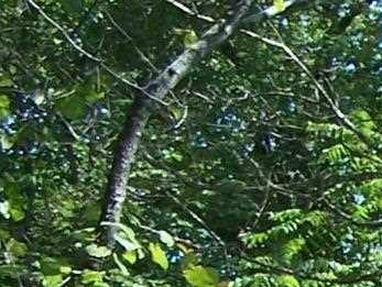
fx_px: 2474
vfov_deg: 6.5
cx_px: 872
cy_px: 547
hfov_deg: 8.2
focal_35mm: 224
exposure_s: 1/350
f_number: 2.8
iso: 80
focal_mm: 6.3
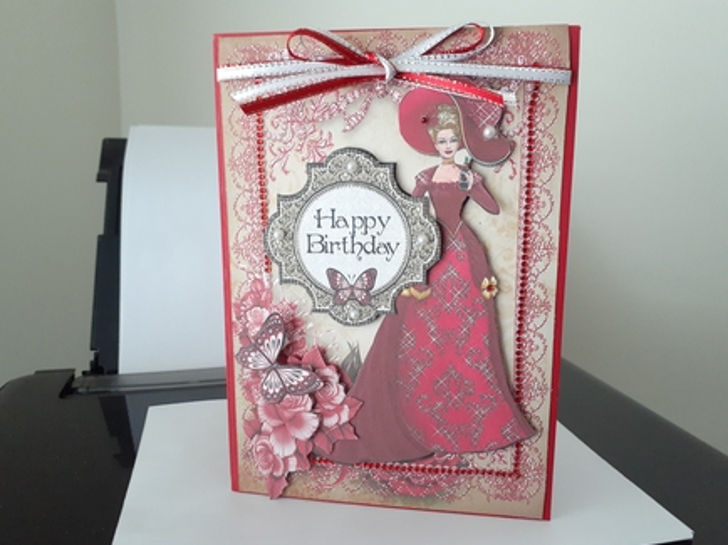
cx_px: 371
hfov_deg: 63.5
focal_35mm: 28
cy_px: 266
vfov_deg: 49.7
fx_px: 589
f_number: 1.9
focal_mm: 3.6
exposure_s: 1/50
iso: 250
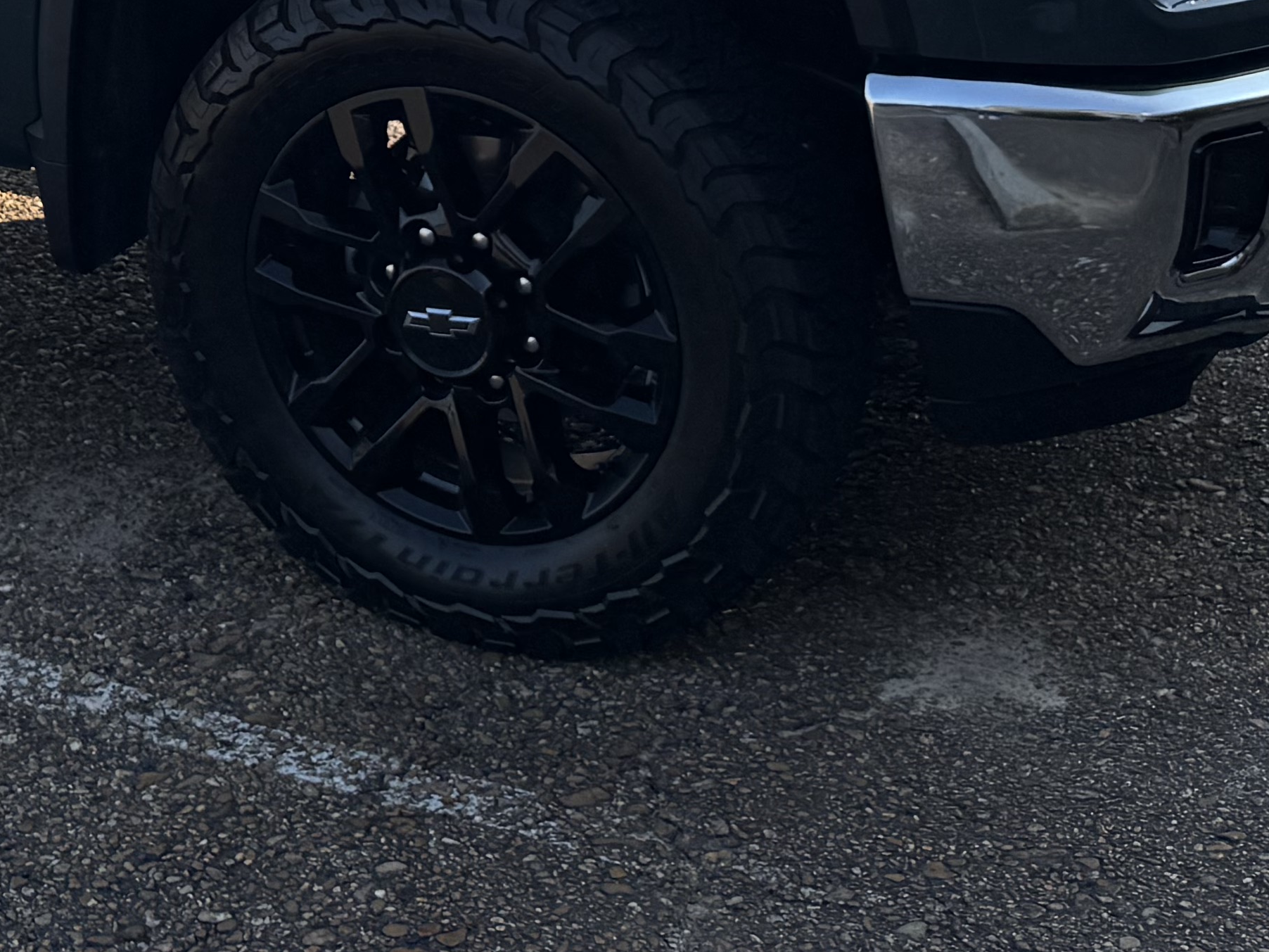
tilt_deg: -5.2
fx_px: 2786
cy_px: -408
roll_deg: +1.9
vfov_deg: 17.7
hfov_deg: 24.0
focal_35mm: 76
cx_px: -120
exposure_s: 1/3953
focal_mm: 6.76
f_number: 1.78
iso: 80
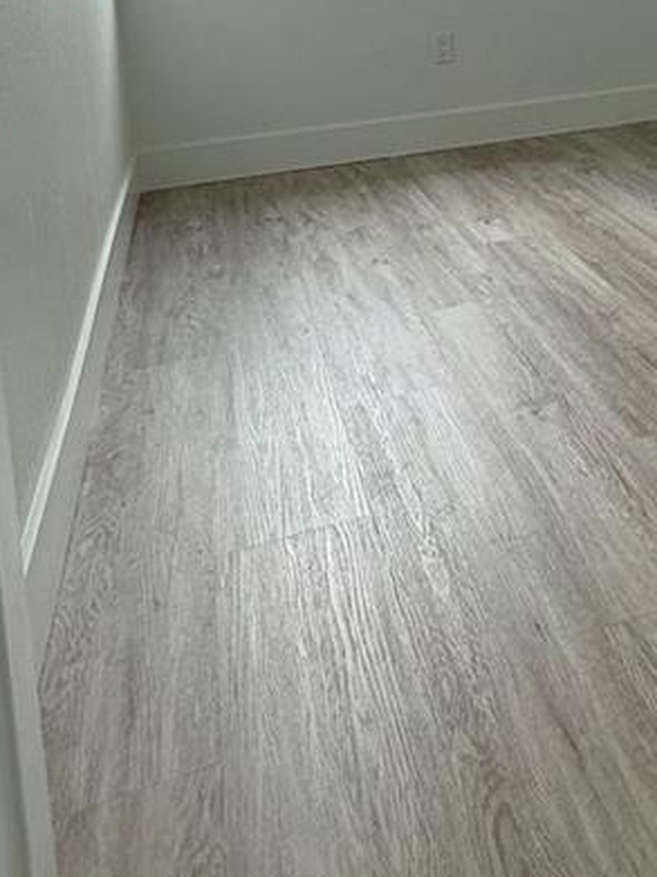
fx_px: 1089
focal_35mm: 43
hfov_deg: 30.5
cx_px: 697
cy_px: -4
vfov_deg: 38.8
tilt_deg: -4.3
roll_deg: +3.1
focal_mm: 2.22
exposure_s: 1/196
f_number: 2.2
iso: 64
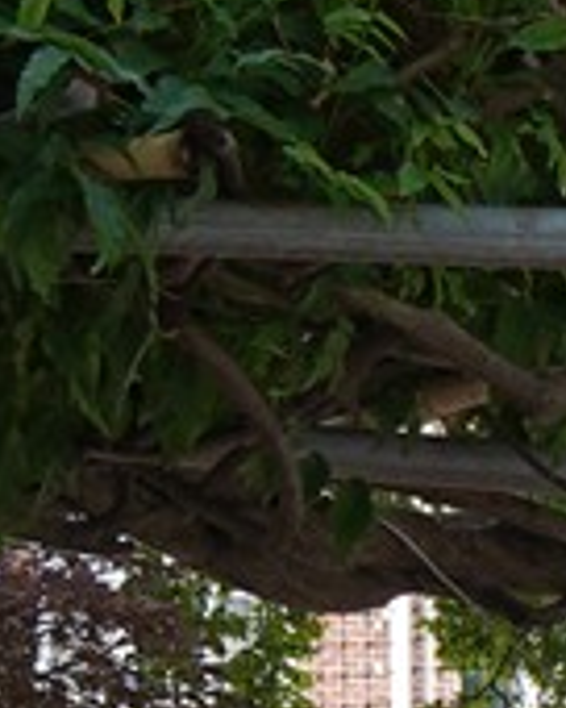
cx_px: 2847
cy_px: 1245
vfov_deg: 5.0
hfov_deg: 3.6
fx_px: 8083
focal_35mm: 386
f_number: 6.3
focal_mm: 35
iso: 100
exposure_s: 1/100
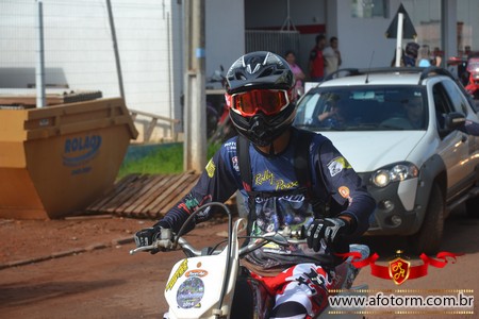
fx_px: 1317
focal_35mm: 99
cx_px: 240
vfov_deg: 13.8
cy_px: 160
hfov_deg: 20.6
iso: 100
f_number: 5.6
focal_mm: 66
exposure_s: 1/500
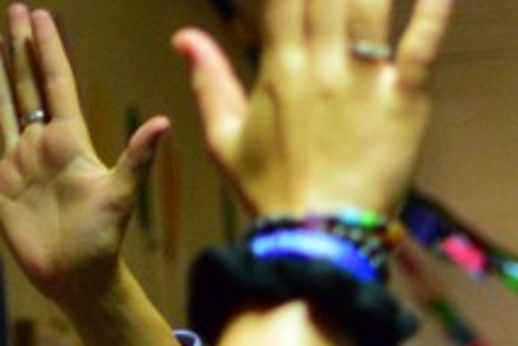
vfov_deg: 5.3
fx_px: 3620
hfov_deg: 8.0
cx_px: 736
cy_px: 742
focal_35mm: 251
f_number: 1.8
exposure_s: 1/250
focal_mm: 35
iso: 2800
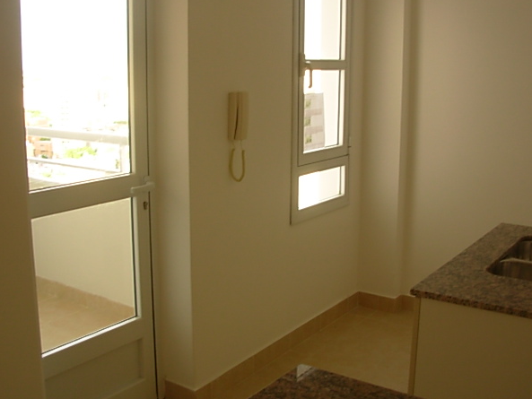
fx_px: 630
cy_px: 189
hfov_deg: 45.8
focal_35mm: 41
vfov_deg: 35.1
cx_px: 271
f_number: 2.9
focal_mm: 6.3
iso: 50
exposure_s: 1/38.1
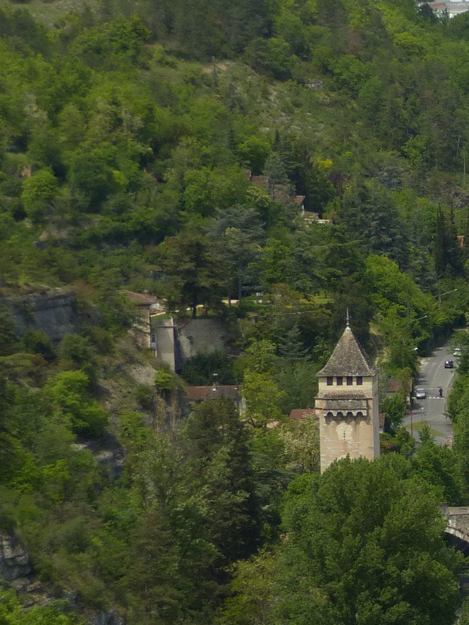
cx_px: 834
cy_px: 455
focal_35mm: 293
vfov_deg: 6.8
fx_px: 5293
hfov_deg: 5.0
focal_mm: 17.8
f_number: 3.2
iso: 100
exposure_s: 1/2000
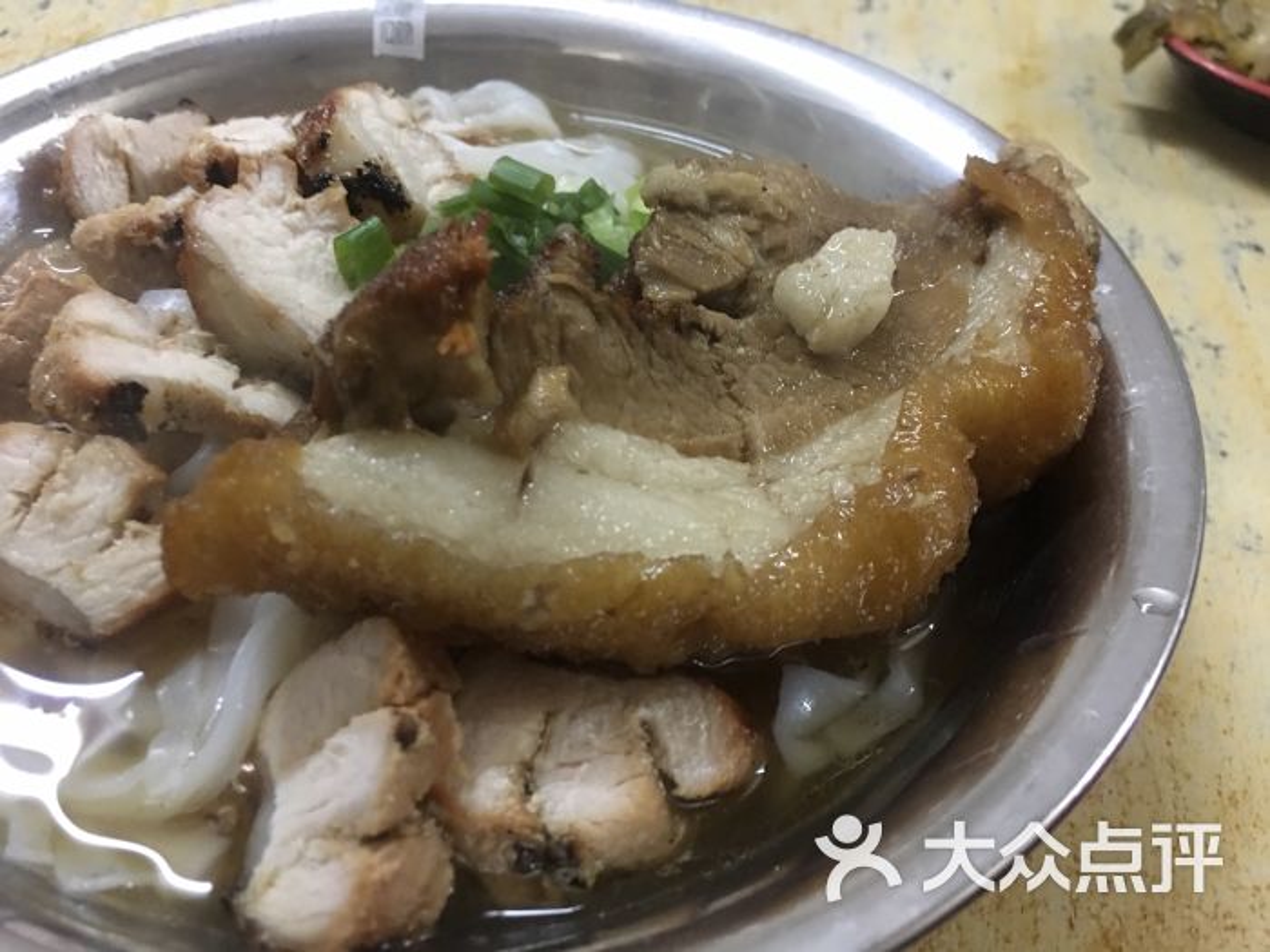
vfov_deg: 48.2
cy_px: 476
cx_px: 635
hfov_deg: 61.7
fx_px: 1064
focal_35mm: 29
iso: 100
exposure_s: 1/4
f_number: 2.2
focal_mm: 4.15
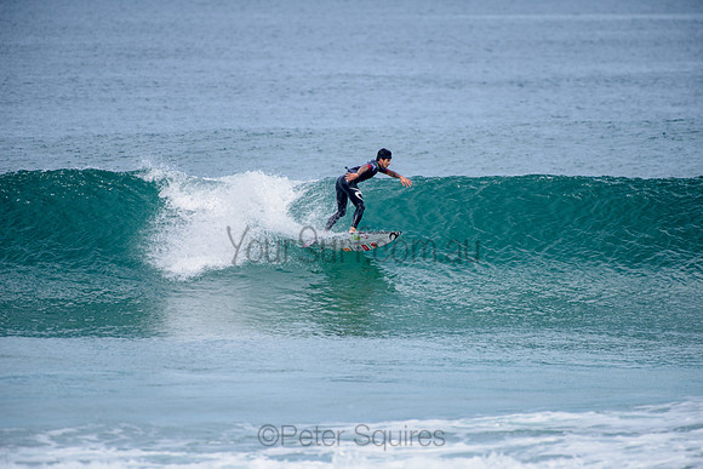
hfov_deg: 4.1
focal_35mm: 500
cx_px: 352
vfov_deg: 2.8
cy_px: 234
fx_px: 9766
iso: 250
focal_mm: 500
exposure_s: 1/2000
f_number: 5.6
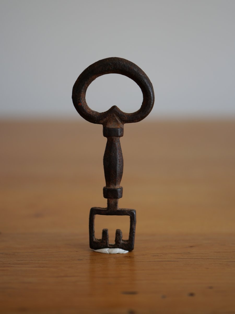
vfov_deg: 32.2
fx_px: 543
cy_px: 157
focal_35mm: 60
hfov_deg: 24.4
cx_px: 118
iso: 200
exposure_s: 1/80
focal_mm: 30
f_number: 2.8
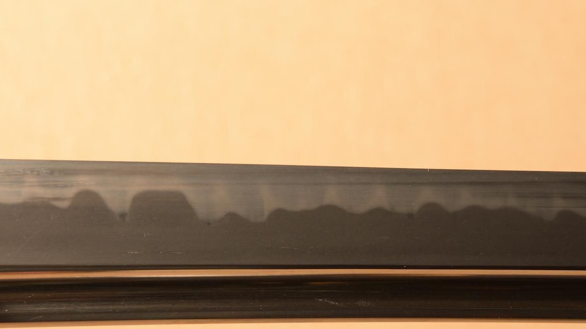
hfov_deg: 14.3
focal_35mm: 150
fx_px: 2331
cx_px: 348
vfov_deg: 8.1
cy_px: 207
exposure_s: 1/2
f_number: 11
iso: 400
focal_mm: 80
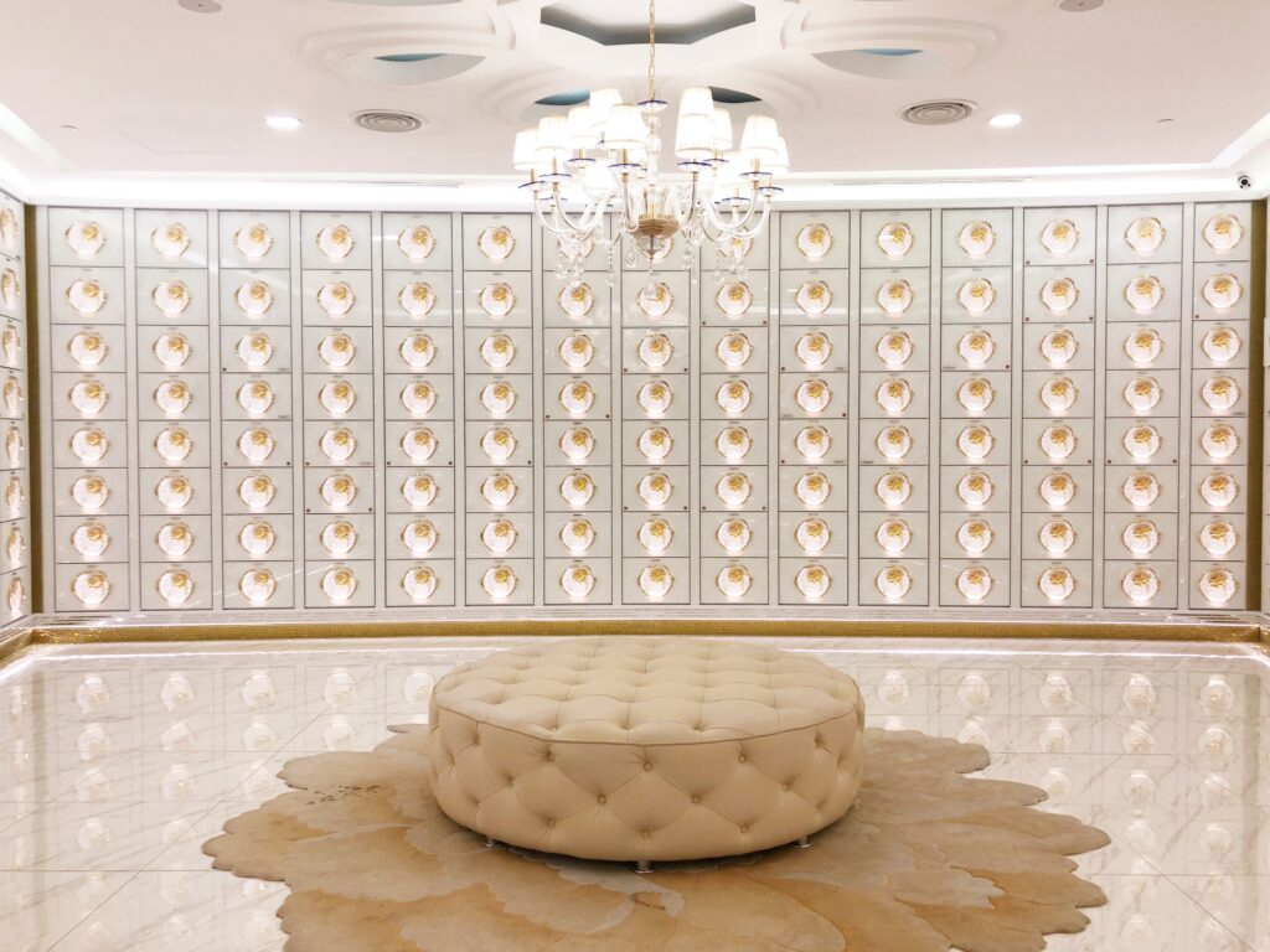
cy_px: 476
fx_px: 1027
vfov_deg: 49.7
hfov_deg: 63.4
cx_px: 635
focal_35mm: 28
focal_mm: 4
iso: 25
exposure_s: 1/50
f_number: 1.8
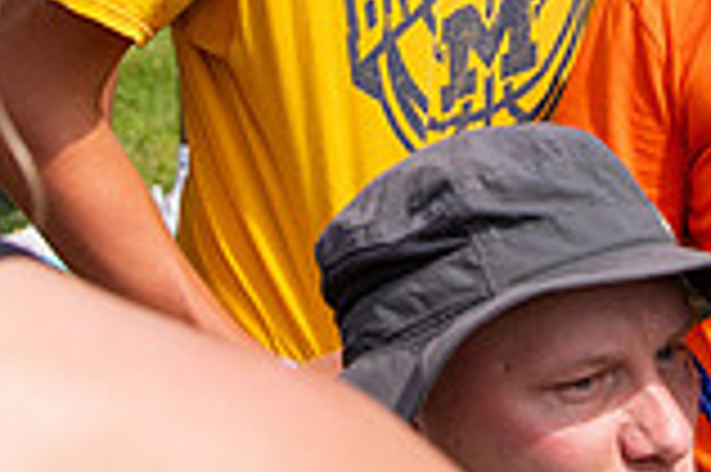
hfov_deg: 8.1
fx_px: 4991
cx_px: 441
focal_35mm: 253
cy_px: -292
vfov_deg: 5.4
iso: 200
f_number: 5.6
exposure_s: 1/800
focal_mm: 46
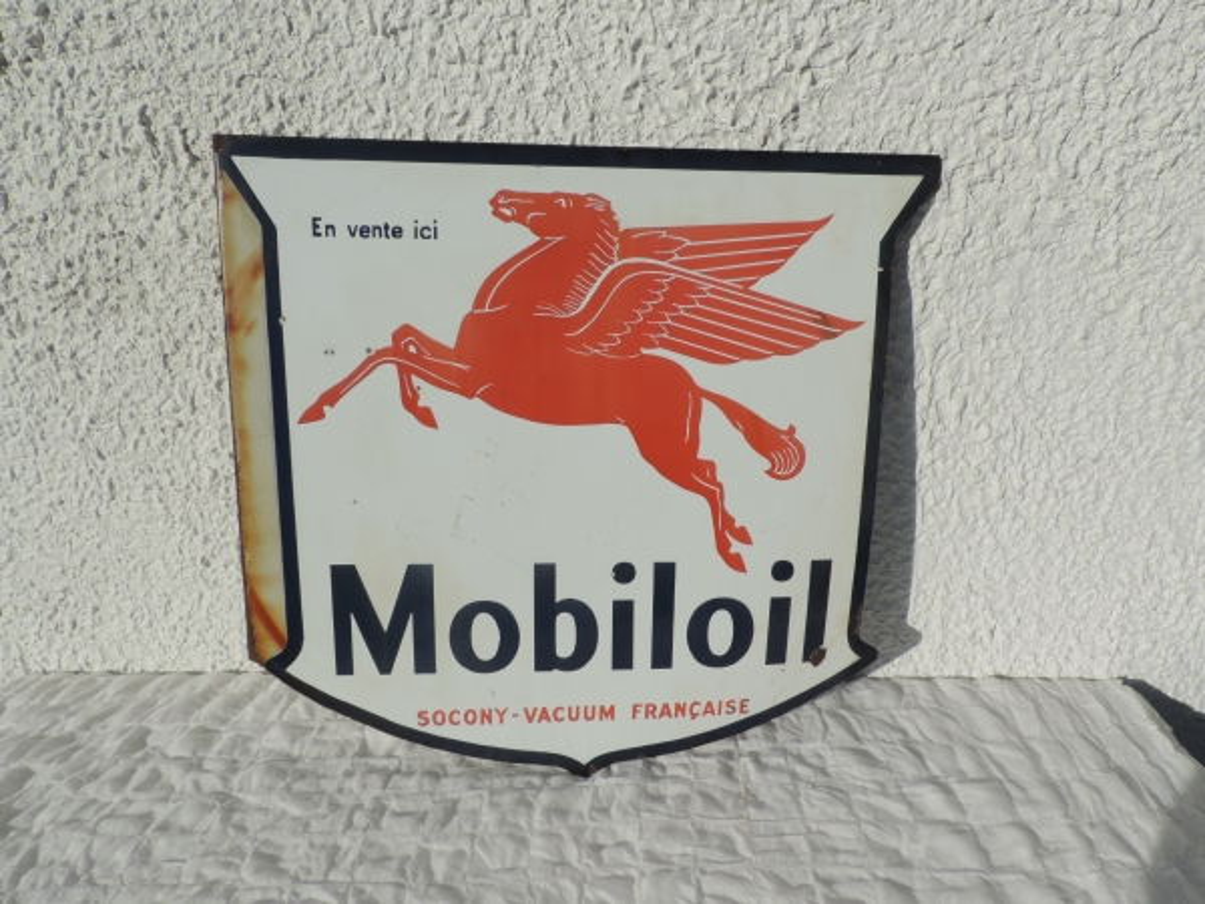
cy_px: 452
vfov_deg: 56.8
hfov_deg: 71.6
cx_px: 602
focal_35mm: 24
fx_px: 835
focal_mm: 4.3
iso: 80
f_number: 4.7
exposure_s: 1/1250
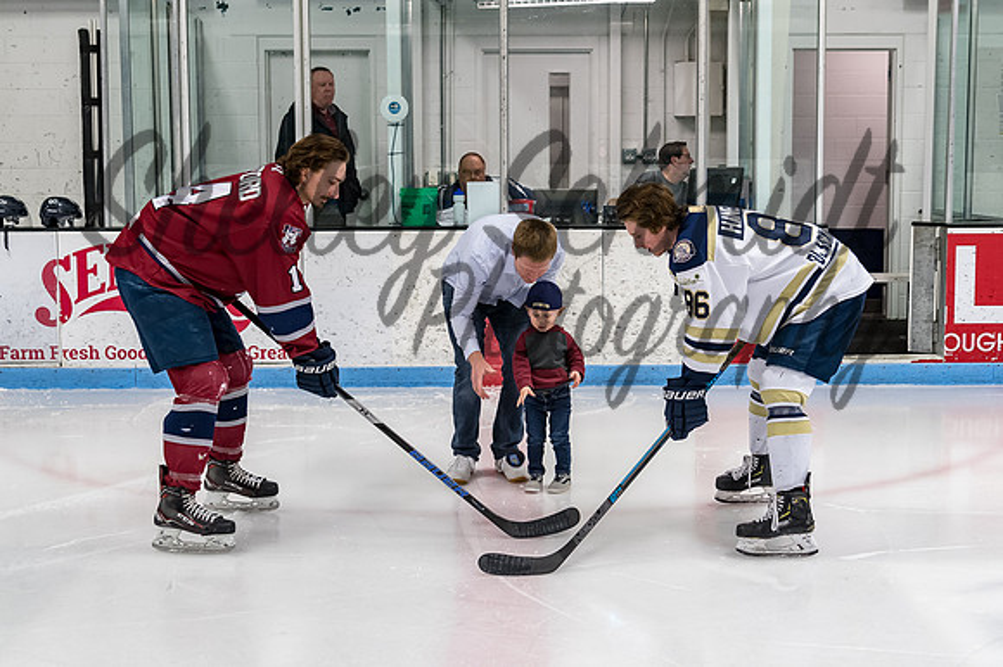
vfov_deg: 27.2
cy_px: 284
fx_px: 1376
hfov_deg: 40.0
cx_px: 537
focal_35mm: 49
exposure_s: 1/250
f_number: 4
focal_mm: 28
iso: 1600
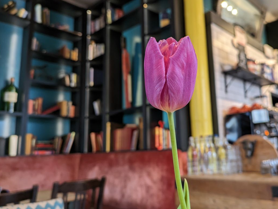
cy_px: 95
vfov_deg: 45.4
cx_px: 170
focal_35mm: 31
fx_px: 249
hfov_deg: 57.8
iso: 166
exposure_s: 1/33.3
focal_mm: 5.43
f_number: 1.89
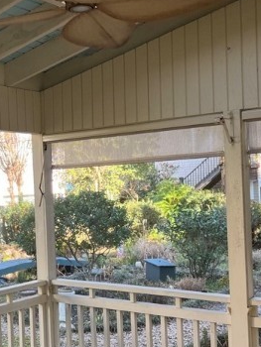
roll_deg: +1.9
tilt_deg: -1.0
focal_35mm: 57
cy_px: 199
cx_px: 58
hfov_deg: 25.3
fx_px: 572
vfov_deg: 33.7
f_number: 1.5
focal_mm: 5.7
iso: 64
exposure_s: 1/127
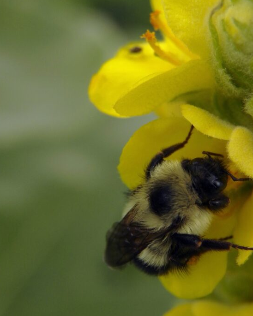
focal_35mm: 124
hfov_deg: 12.4
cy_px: 172
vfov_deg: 15.5
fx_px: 1161
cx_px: 164
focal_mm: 15.2
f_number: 4
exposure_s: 1/500
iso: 125
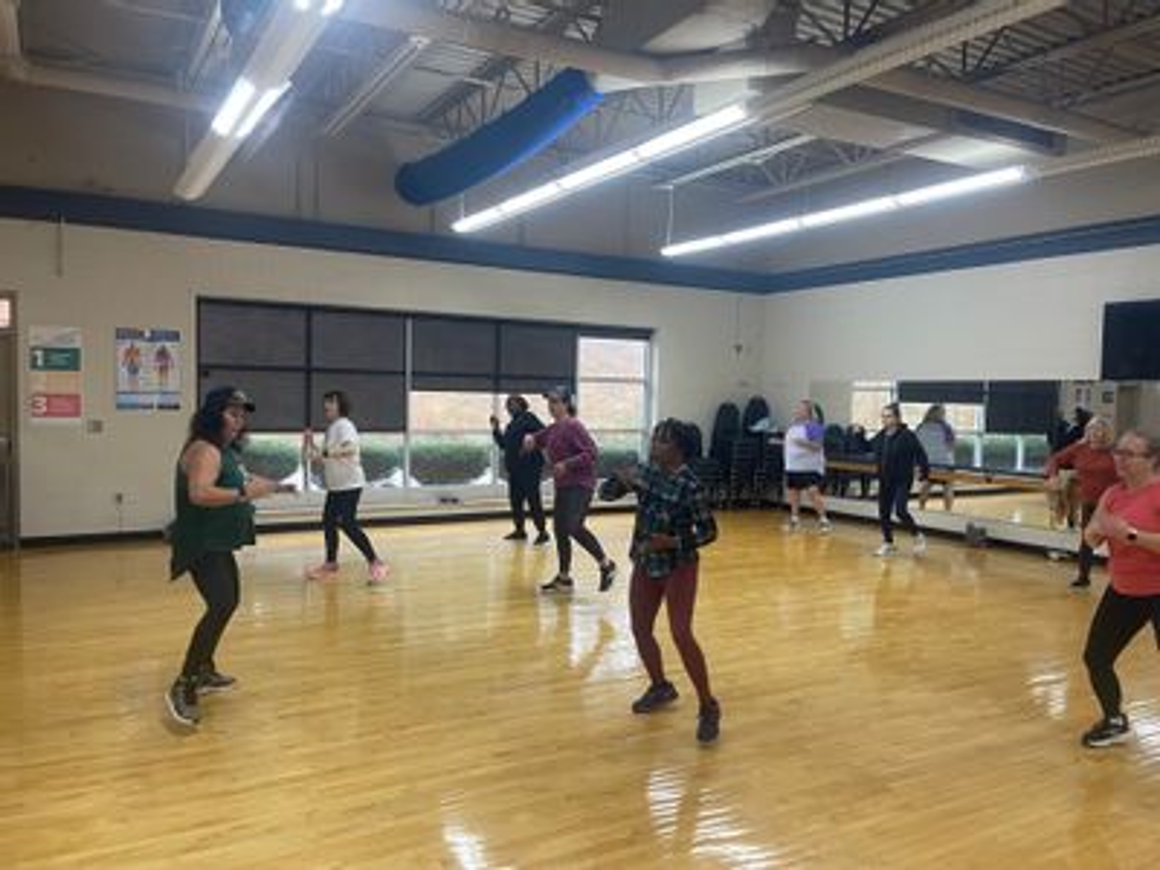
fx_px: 838
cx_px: 580
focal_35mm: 25
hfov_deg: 69.4
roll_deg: -0.8
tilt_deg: -3.5
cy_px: 435
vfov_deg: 54.9
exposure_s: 1/60
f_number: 1.6
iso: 160
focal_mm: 5.1
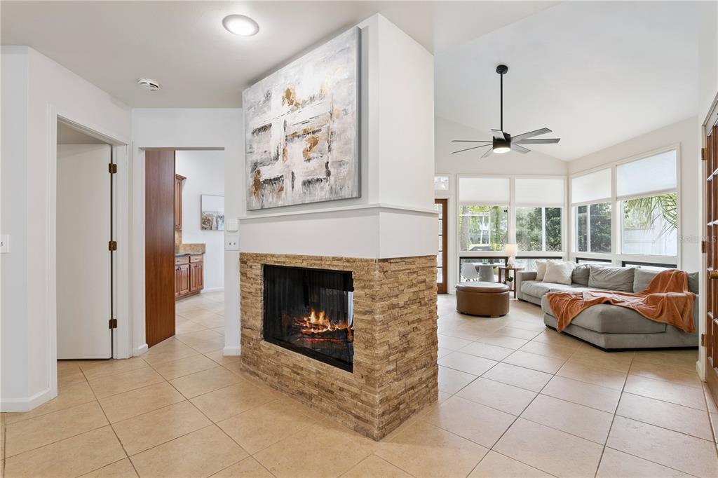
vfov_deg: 73.7
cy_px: 239
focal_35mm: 16
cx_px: 359
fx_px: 319
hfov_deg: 96.8
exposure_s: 1/10
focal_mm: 16
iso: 800
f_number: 10
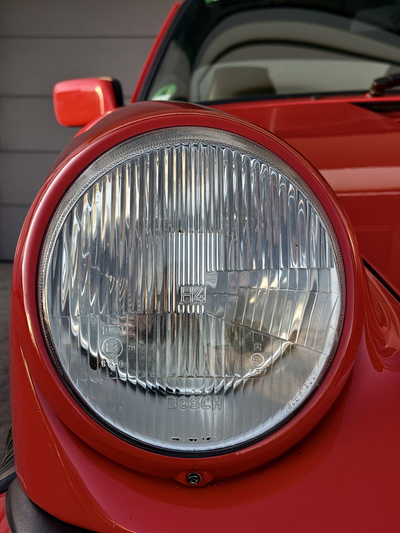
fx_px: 740
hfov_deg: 30.3
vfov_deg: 39.7
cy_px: 266
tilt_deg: -5.0
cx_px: 200
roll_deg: -1.4
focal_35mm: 48
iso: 64
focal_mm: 6.76
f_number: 1.78
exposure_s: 1/641
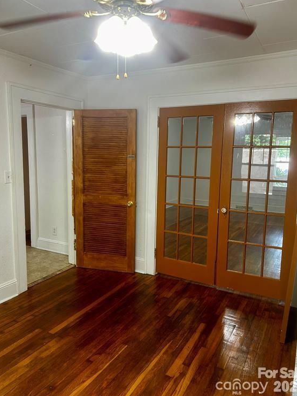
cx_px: 152
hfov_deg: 51.3
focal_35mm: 27
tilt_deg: -6.2
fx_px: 309
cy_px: 192
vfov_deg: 65.3
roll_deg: -0.4
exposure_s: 1/120
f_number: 1.5
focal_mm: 5.7
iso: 125
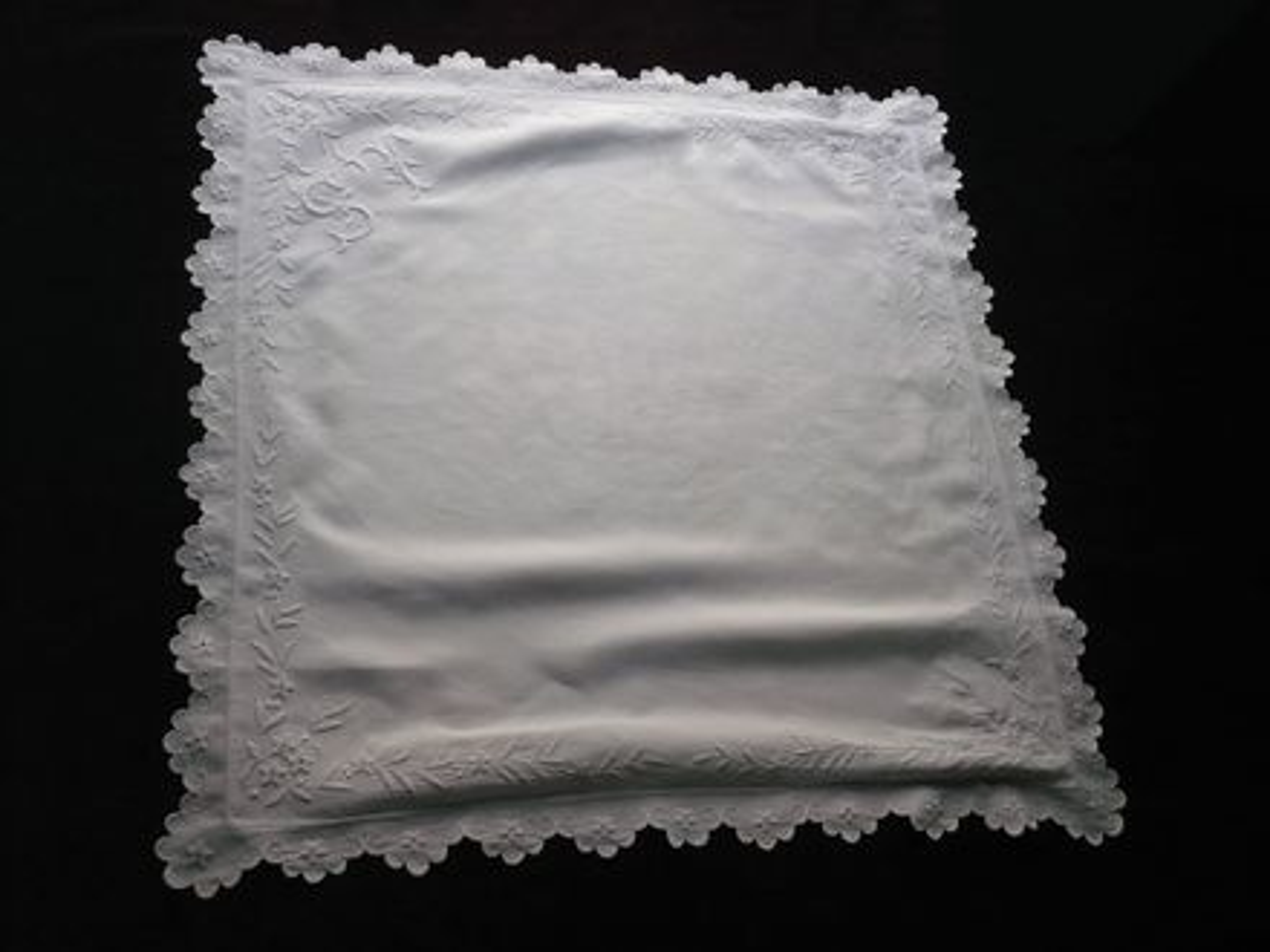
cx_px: 635
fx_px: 1284
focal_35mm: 35
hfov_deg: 52.6
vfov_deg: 40.7
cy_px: 476
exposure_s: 1/500
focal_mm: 5.8
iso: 400
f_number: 2.8
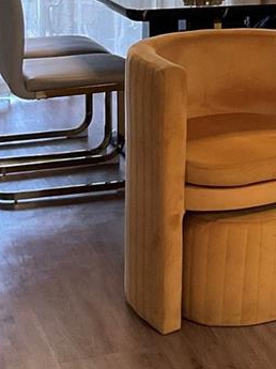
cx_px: 466
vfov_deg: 18.8
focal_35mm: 101
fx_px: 1076
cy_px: -15
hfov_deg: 13.4
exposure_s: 1/60
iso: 100
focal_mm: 3
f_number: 1.8
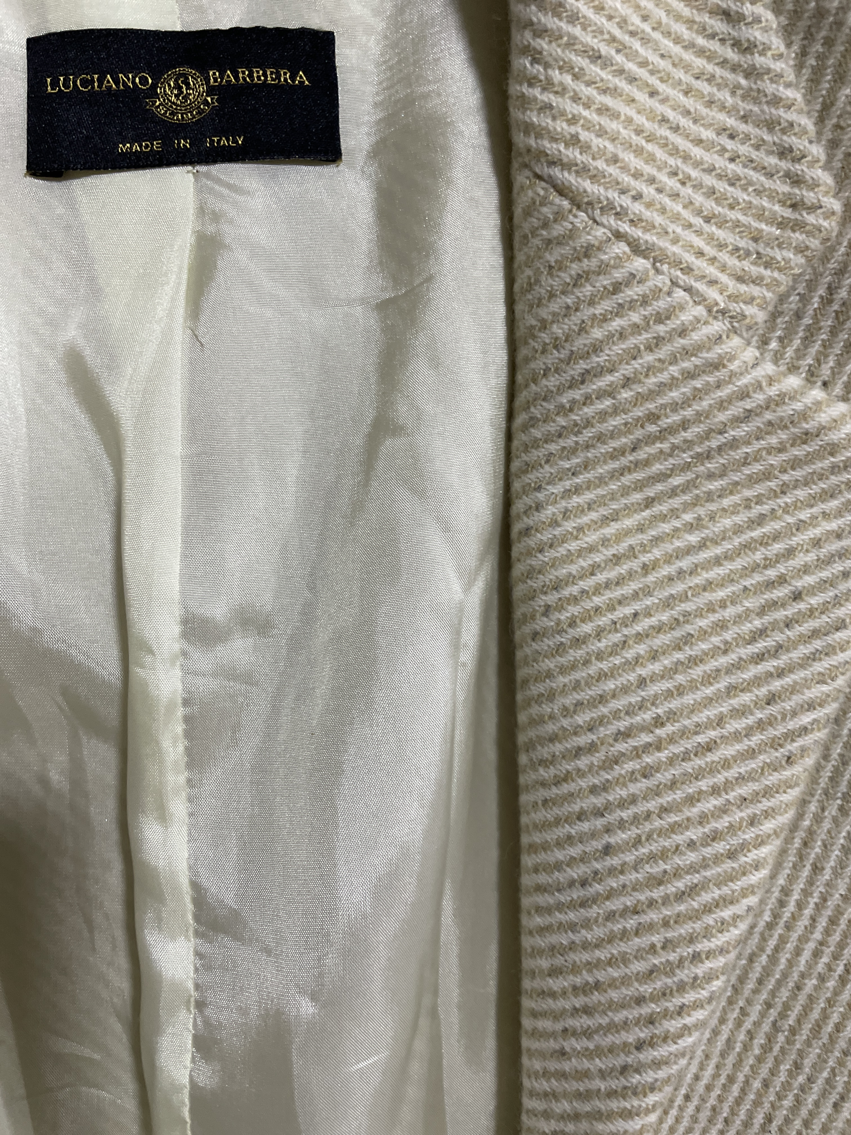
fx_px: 852
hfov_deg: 53.1
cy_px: 568
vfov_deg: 67.3
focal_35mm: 26
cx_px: 426
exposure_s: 1/50
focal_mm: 4.2
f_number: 1.6
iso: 250
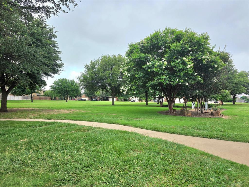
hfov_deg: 73.9
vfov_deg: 58.9
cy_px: 94
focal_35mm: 23
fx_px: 165
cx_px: 124
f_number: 1.7
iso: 80
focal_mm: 6.3
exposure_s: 1/1429
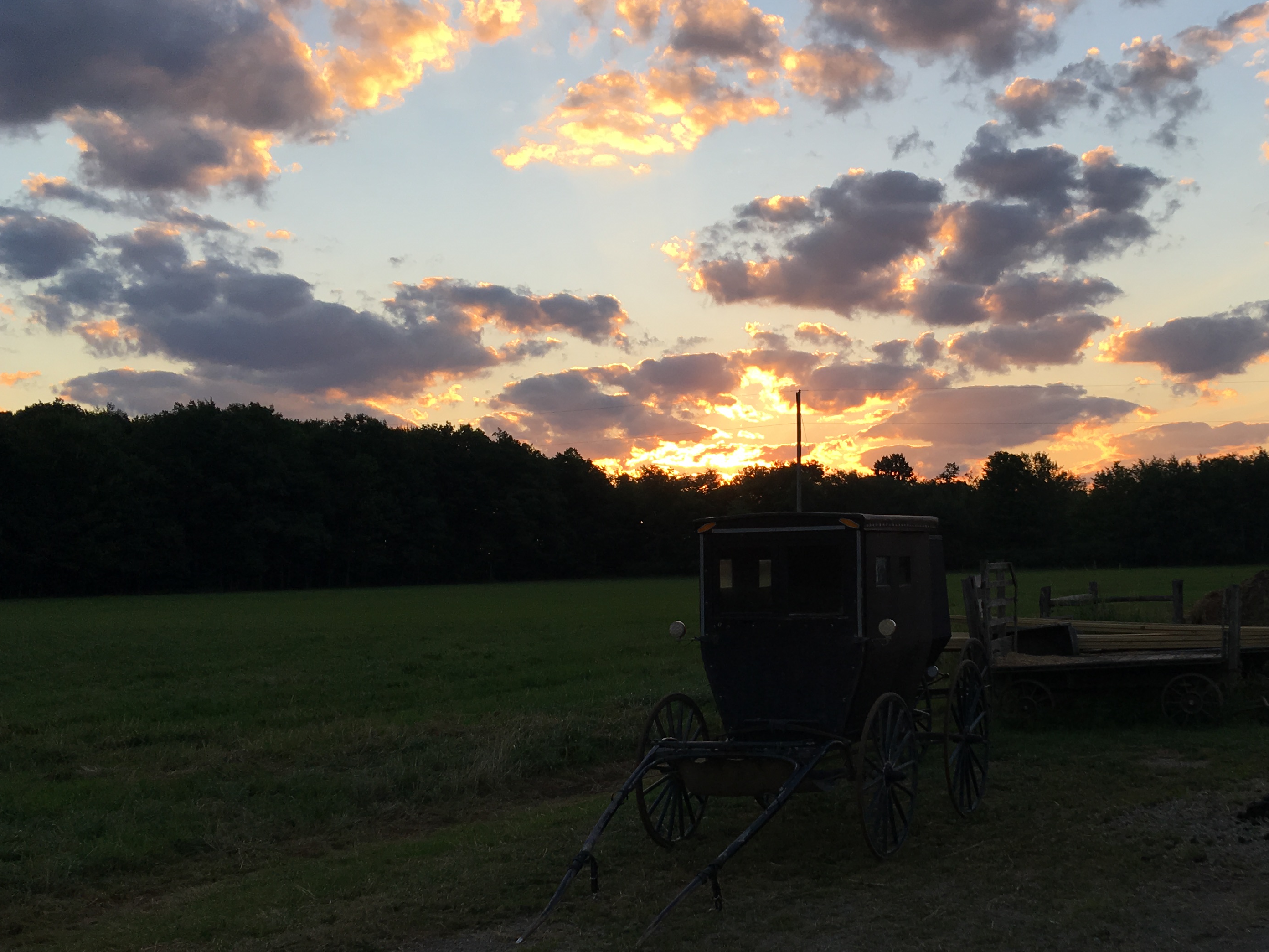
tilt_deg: +1.4
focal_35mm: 42
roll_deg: +1.6
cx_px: 841
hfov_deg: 44.2
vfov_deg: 34.3
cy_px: 538
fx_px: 1540
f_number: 2.2
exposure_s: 1/323
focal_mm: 4.15
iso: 25
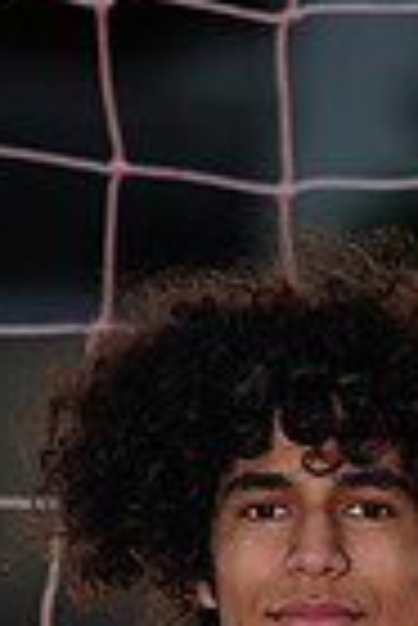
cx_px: 267
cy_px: 1027
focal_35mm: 1367
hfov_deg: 1.0
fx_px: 23748
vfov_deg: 1.5
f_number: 5.6
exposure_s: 1/250
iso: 200
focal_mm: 327
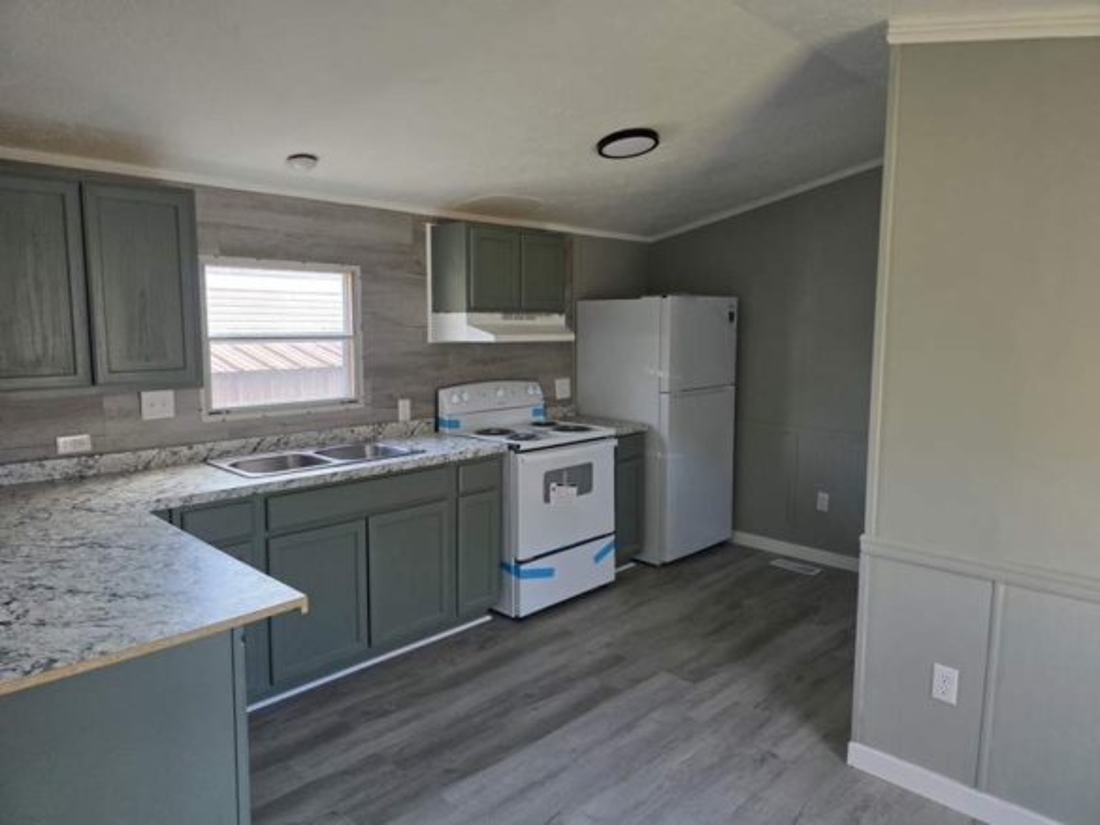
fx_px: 731
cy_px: 412
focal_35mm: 23
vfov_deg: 58.9
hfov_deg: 73.9
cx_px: 550
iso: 250
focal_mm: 6.3
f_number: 1.7
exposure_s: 1/120
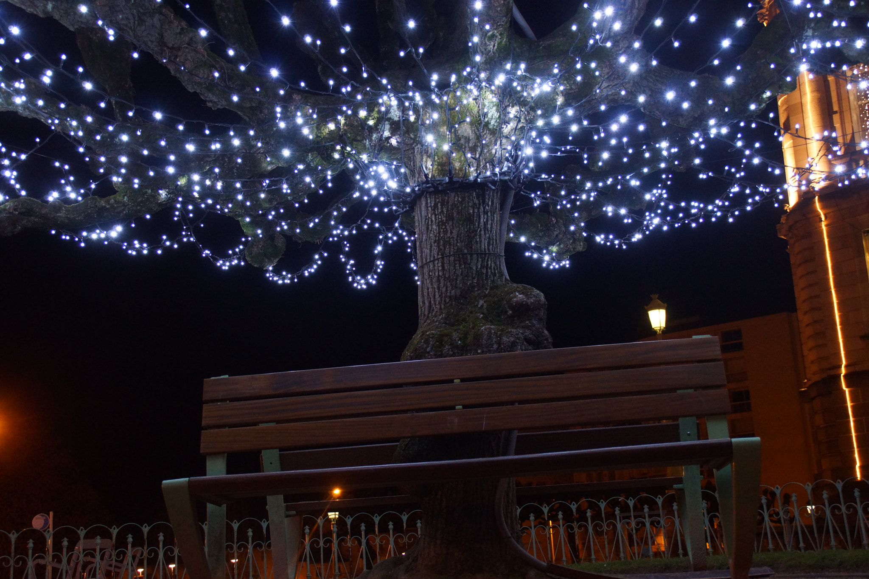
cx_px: 434
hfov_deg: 37.9
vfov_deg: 25.7
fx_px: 1267
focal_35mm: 52
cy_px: 290
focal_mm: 35
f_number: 5
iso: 800
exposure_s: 1/13
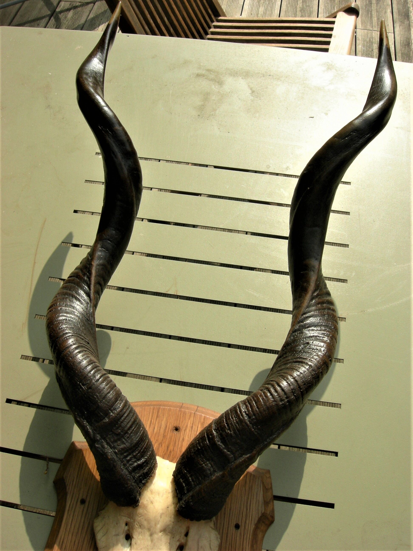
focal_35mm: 36
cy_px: 276
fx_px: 573
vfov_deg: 51.4
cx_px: 206
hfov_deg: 39.7
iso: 64
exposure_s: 1/221
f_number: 6
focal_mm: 7.5
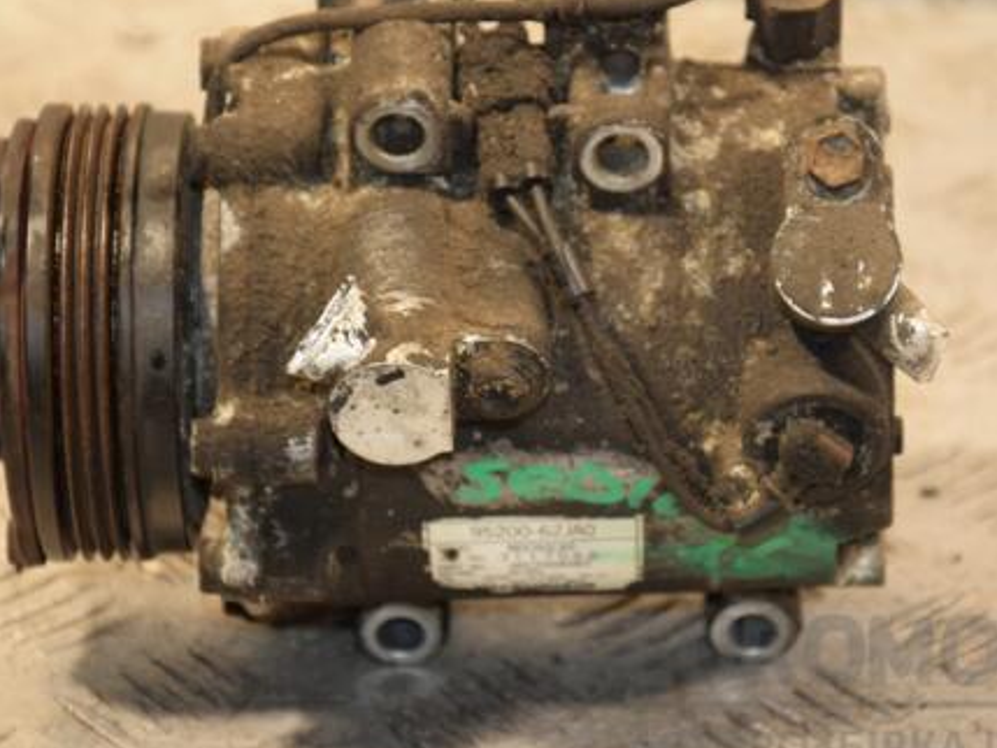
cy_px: 341
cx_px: 583
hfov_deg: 9.3
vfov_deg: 7.0
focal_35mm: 212
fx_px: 6098
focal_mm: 105
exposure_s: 1/100
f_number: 5.6
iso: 800
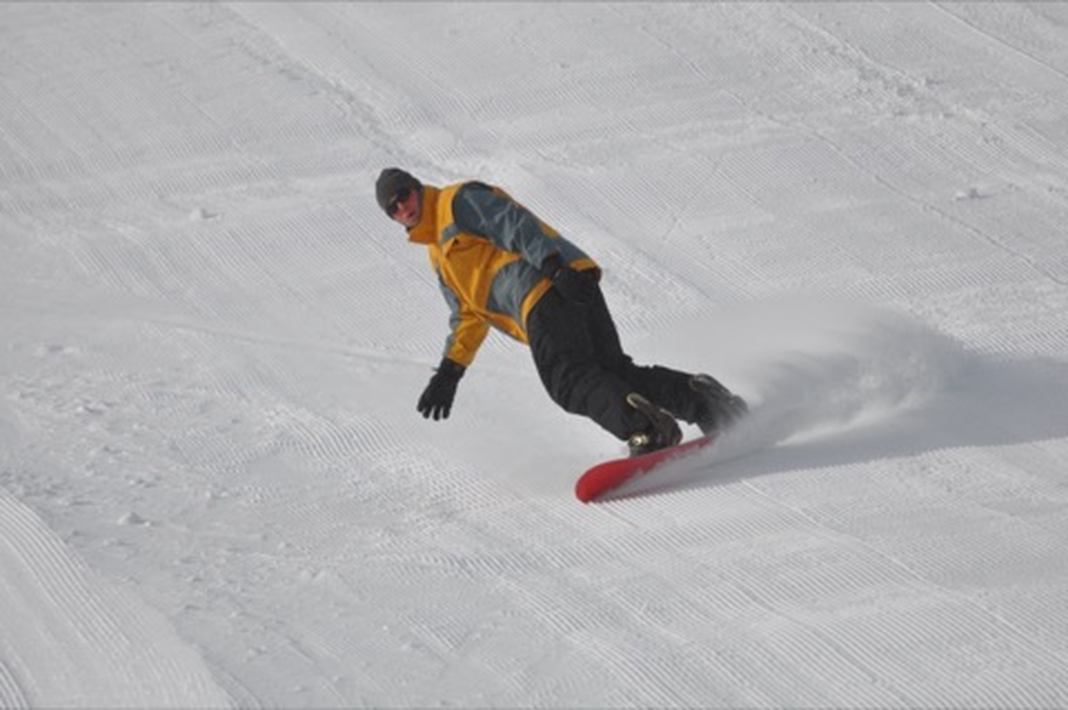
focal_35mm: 450
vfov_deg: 3.0
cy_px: 355
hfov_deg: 4.6
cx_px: 534
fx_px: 13336
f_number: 5.6
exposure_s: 1/2000
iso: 220
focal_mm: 300
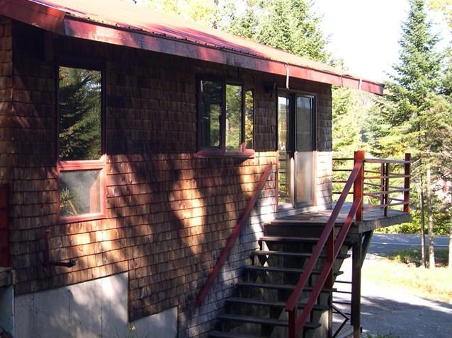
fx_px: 796
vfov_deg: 24.0
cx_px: 97
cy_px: 170
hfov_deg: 31.0
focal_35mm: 61
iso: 100
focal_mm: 8
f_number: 2.8
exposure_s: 1/168
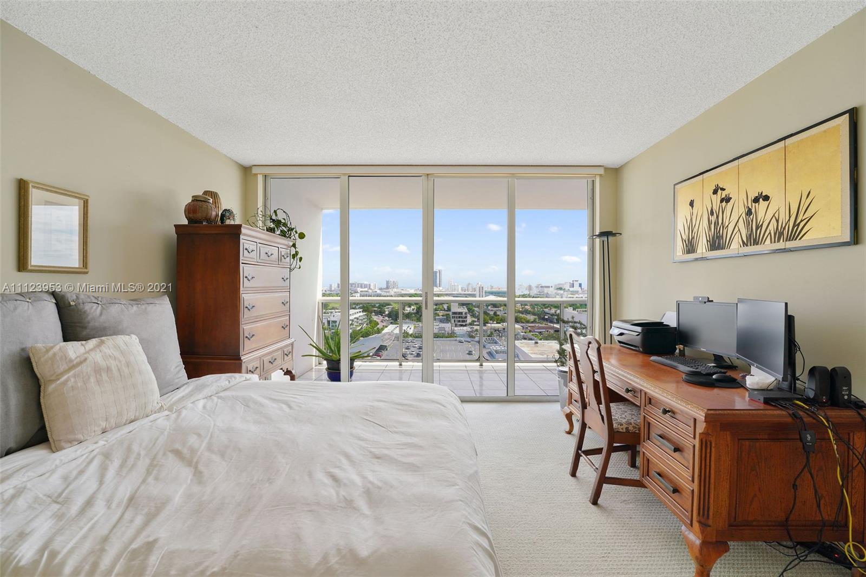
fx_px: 337
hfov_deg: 104.3
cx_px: 433
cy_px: 288
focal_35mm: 14
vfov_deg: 81.2
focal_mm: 14
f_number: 8
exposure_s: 1/20
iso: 200
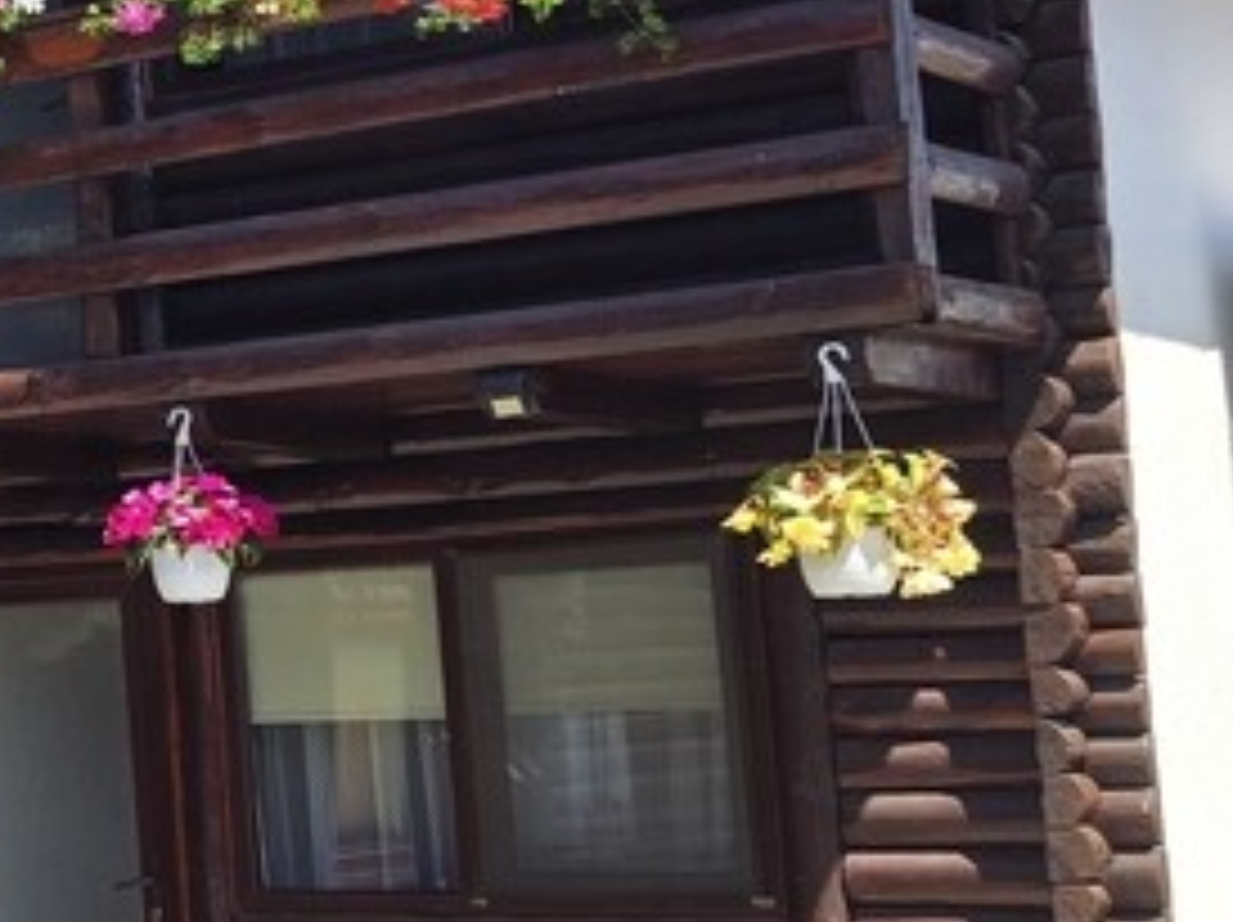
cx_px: -1066
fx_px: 3061
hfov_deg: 17.7
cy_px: 513
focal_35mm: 86
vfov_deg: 17.1
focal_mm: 6.3
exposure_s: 1/355
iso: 12
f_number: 1.7
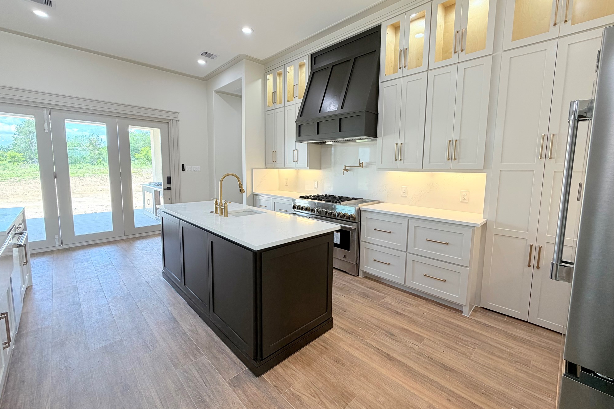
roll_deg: -0.4
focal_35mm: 15
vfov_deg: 77.3
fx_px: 256
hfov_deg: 100.4
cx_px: 310
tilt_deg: -6.1
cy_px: 194
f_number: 2.2
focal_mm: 2.22
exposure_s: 1/120
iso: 100
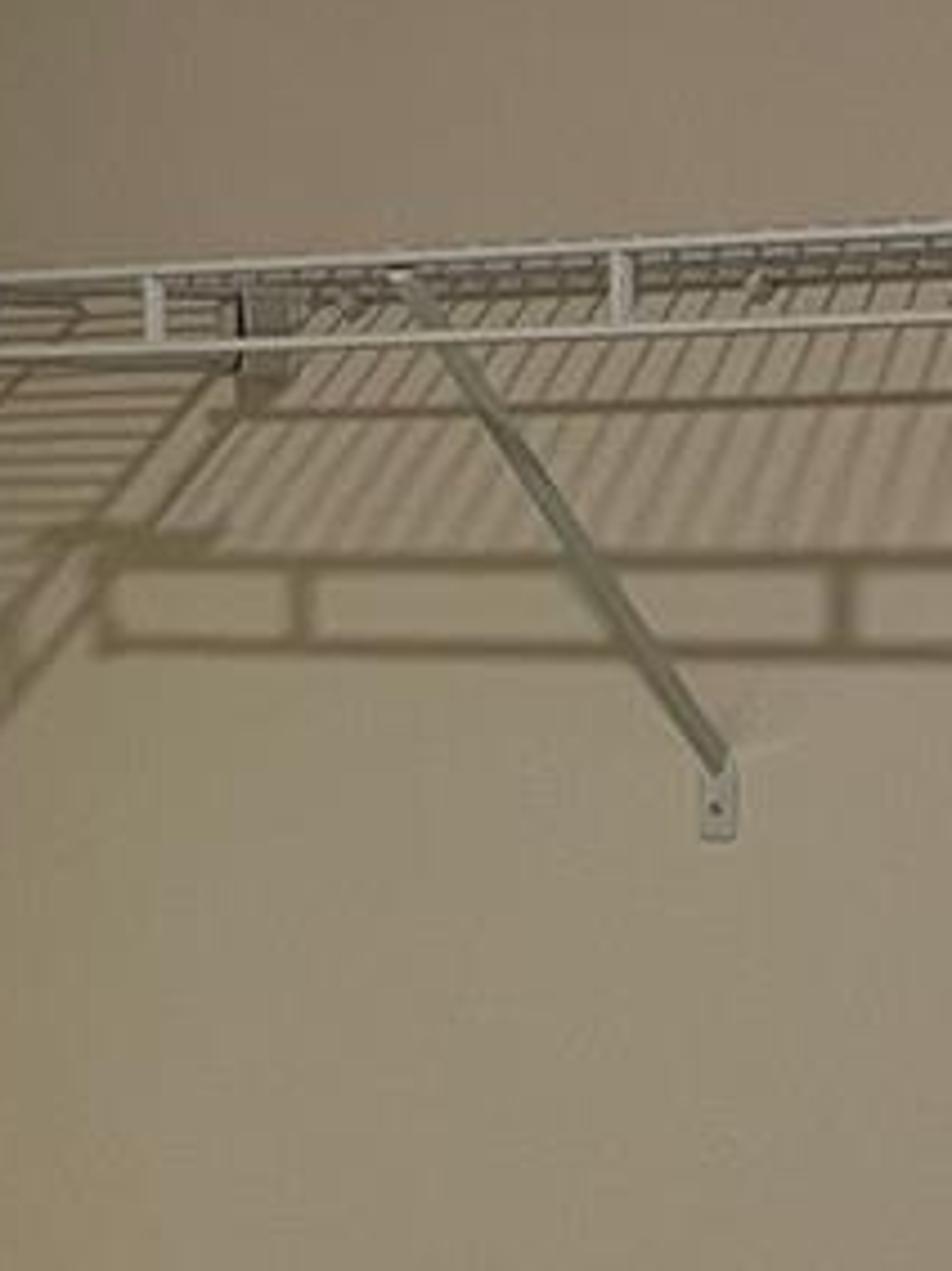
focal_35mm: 141
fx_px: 5174
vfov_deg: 13.8
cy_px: 1275
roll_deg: +0.9
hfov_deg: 10.4
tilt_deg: -8.8
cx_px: -54
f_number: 1.6
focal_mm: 4.2
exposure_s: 1/60
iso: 100
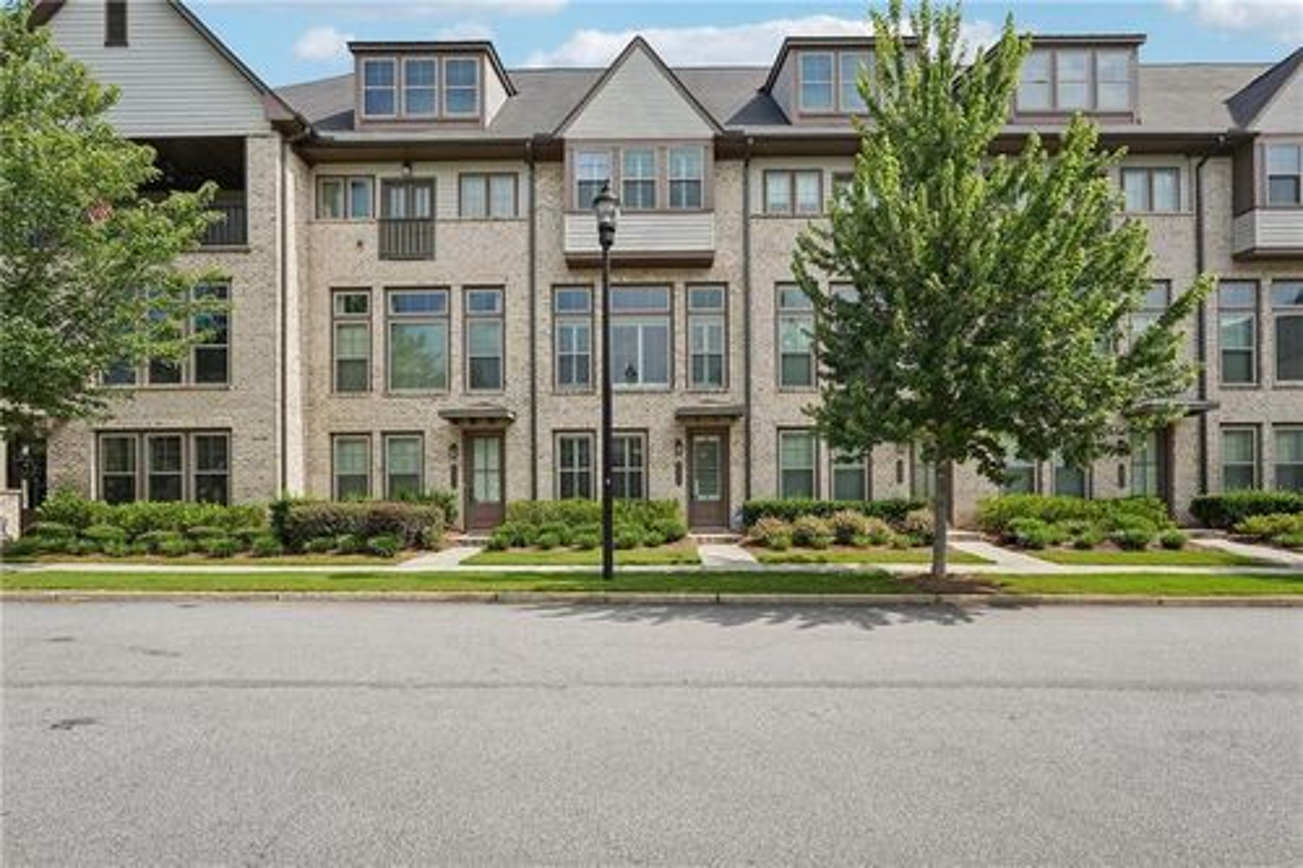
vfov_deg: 73.7
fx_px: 579
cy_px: 434
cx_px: 652
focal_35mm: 16
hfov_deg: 96.8
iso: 800
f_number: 8
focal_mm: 16
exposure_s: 1/1600
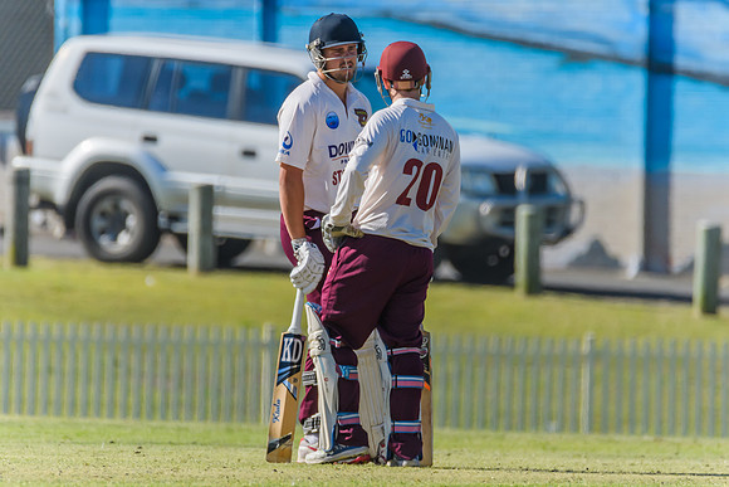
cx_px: 381
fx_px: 19314
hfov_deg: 2.2
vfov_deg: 1.4
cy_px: 250
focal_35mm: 954
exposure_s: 1/4000
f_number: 6.3
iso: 640
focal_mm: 600
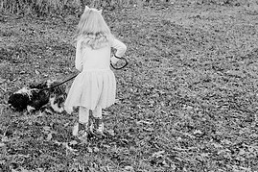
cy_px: 77
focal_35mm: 69
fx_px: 494
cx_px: 35
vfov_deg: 19.7
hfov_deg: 28.3
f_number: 4
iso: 800
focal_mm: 32
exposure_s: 1/800
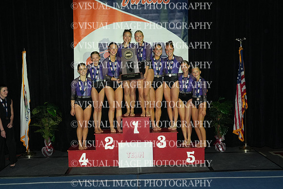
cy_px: 94
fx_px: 354
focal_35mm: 45
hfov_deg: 43.6
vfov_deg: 29.8
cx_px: 142
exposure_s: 1/125
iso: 1250
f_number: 8
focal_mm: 30
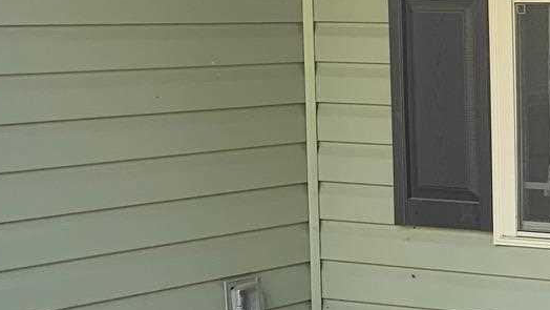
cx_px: 808
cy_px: 151
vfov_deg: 11.1
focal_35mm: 109
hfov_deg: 17.7
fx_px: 1590
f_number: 1.8
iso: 50
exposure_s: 1/121
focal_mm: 4.25
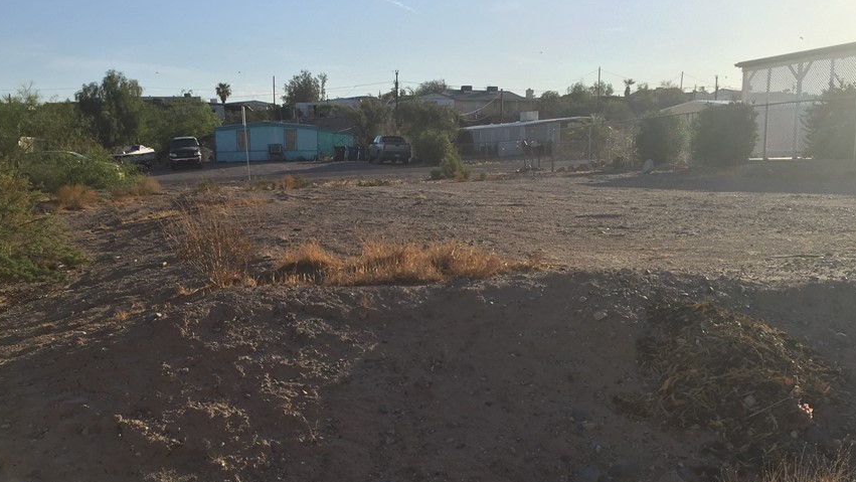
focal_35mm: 38
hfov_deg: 52.7
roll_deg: +1.7
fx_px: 863
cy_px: 304
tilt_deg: -9.6
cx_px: 379
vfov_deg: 31.1
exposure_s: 1/2326
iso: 32
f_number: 2.2
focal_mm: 4.15
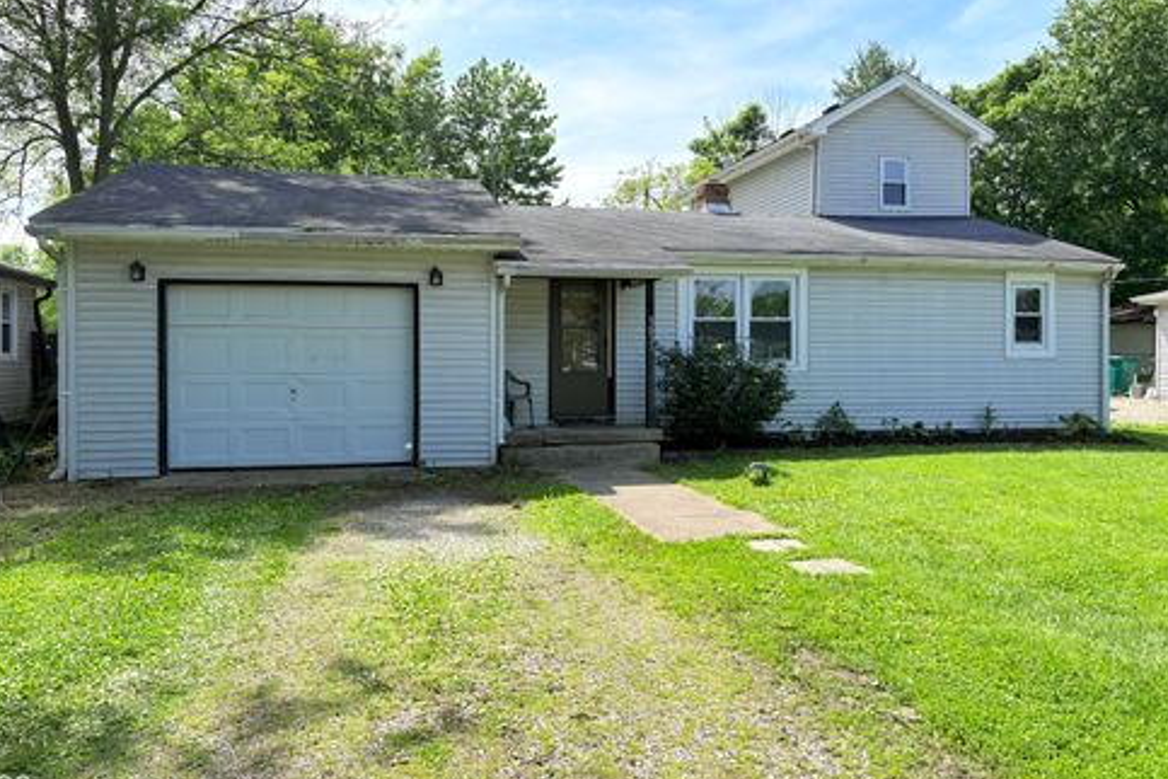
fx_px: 908
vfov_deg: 46.4
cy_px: 357
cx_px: 583
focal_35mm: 28
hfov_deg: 65.5
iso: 50
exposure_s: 1/2985
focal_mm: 5.96
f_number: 1.6
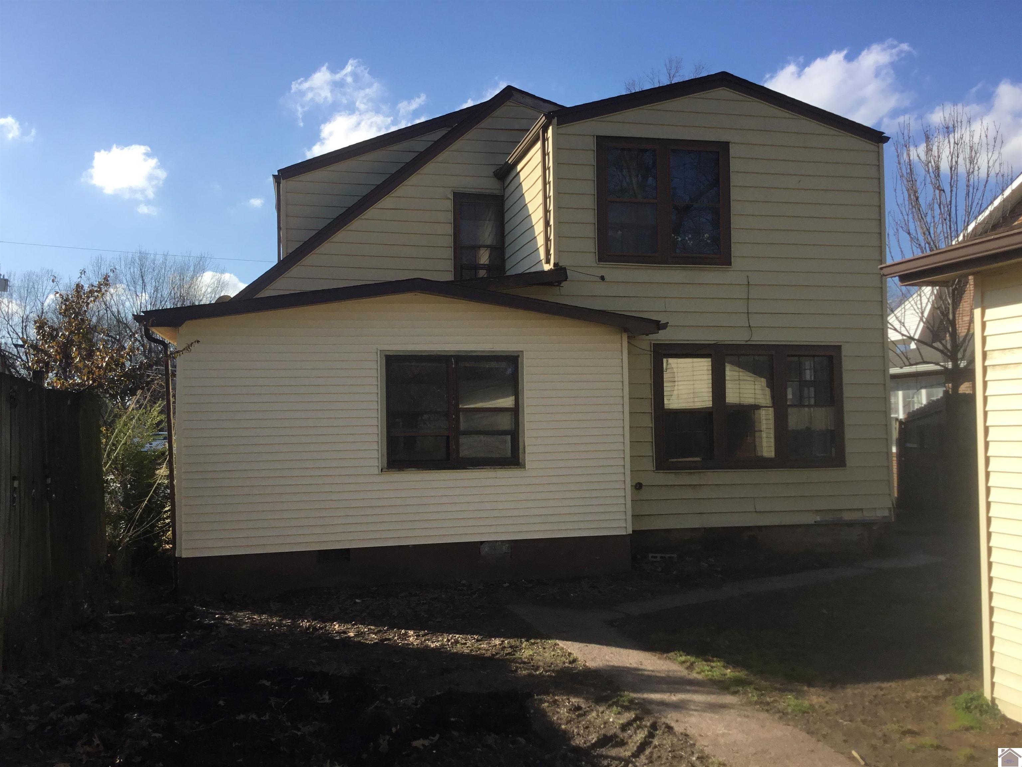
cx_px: 511
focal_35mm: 31
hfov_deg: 58.4
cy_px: 384
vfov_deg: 45.4
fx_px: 915
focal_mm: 3.3
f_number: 2.4
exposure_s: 1/1294
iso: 25
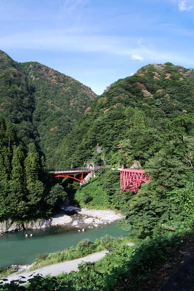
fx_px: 219
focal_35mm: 27
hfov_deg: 47.9
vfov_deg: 67.4
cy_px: 146
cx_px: 97
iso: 200
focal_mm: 18
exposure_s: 1/200
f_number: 8
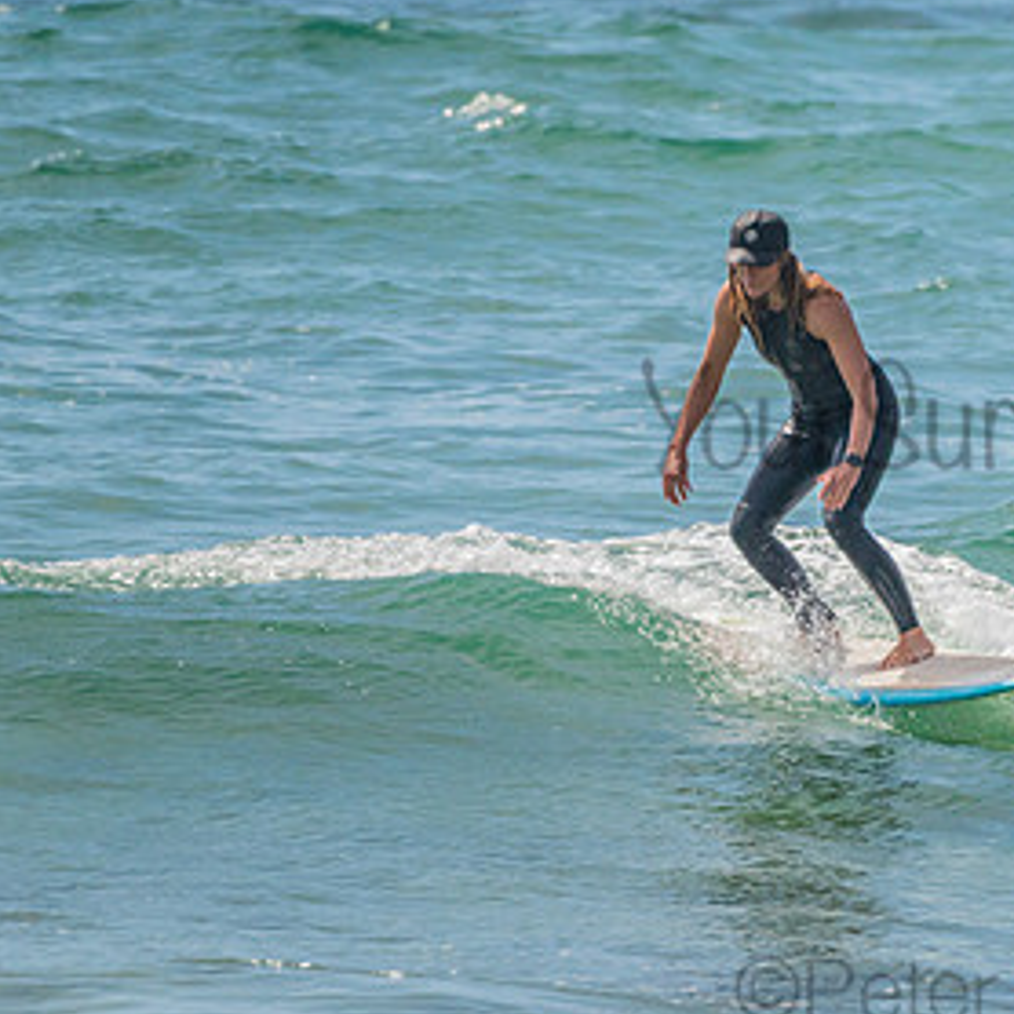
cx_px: 778
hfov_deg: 1.6
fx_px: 35991
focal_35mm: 1086
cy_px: 455
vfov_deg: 1.6
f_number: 5.6
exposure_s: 1/125
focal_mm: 500
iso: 450
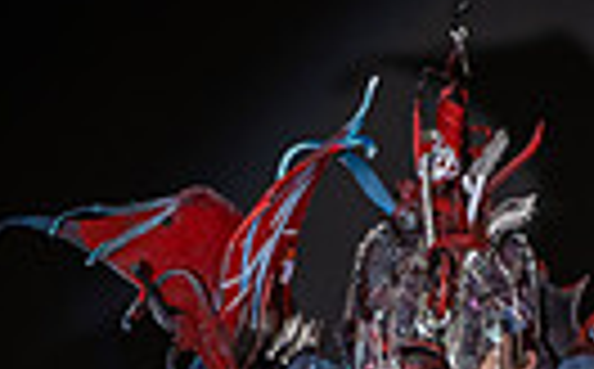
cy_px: 814
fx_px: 11264
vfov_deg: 1.9
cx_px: 446
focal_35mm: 697
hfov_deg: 3.0
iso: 1250
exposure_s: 1/320
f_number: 2.8
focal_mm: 200
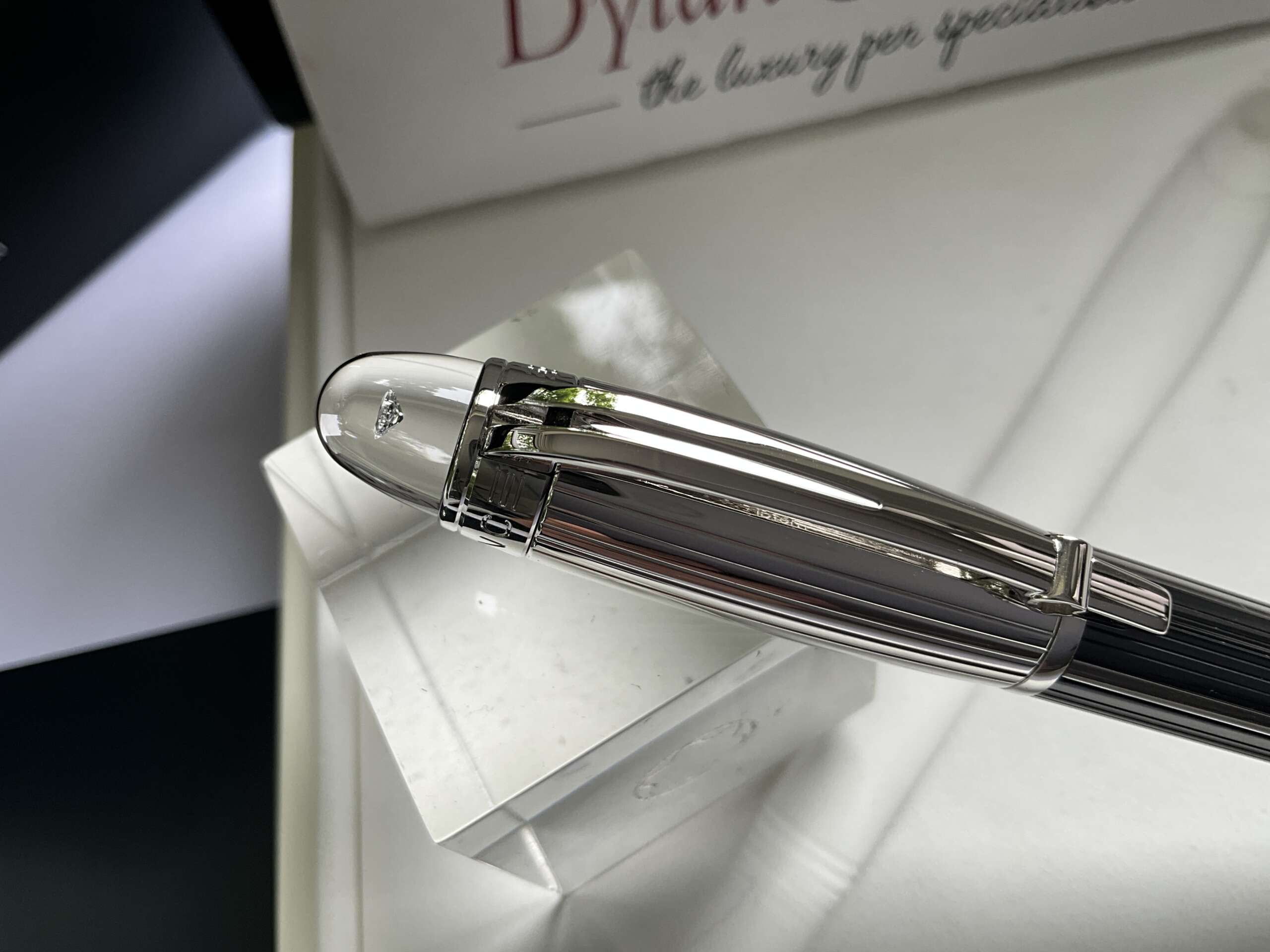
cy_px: 476
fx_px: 1064
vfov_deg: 48.2
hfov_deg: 61.7
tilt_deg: -62.7
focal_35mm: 29
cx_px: 635
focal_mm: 3
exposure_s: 1/122
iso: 20
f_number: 1.8
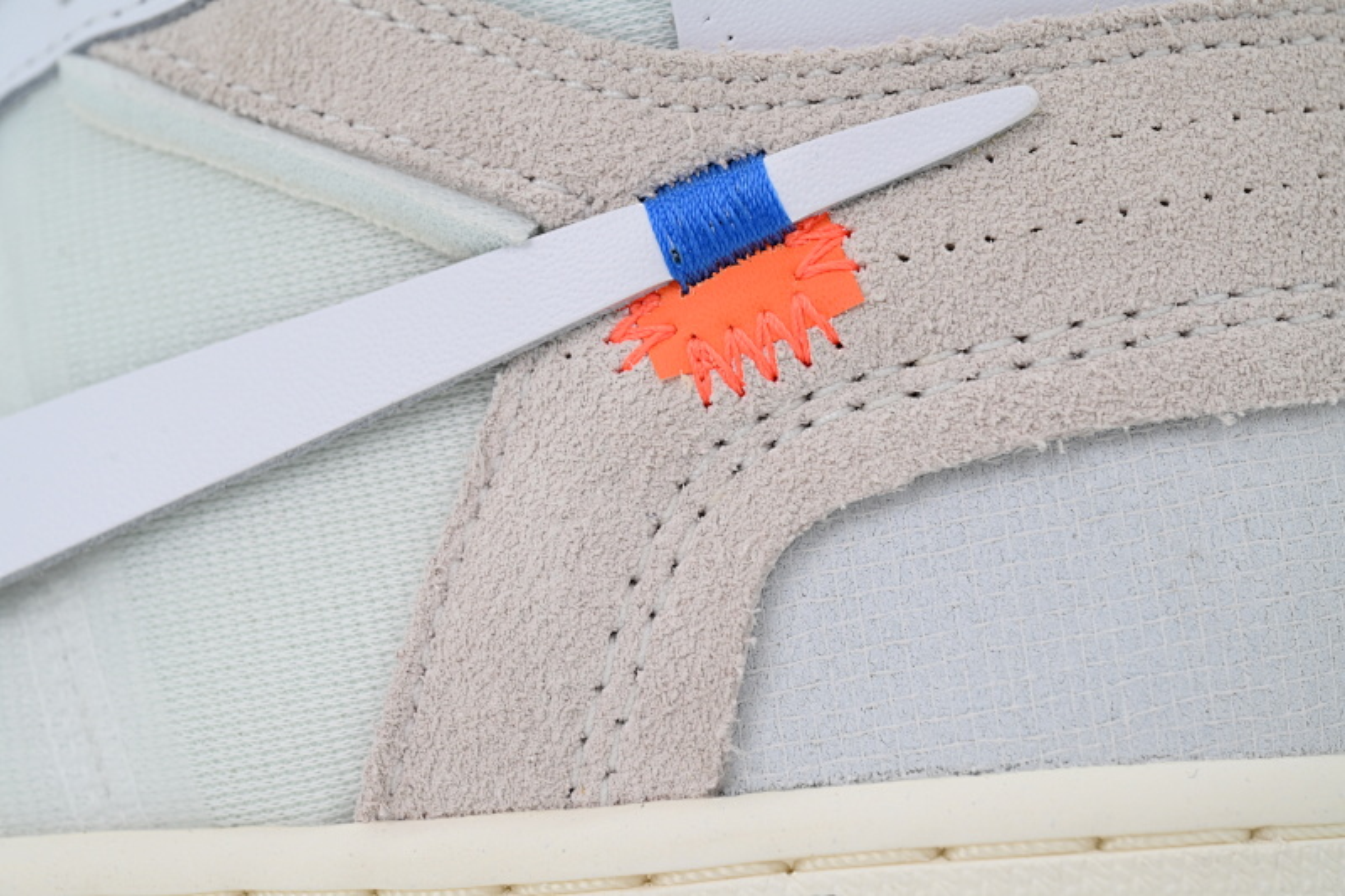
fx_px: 4295
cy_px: 448
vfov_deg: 11.9
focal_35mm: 115
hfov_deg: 17.8
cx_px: 672
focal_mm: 115
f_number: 13
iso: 400
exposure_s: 1/100
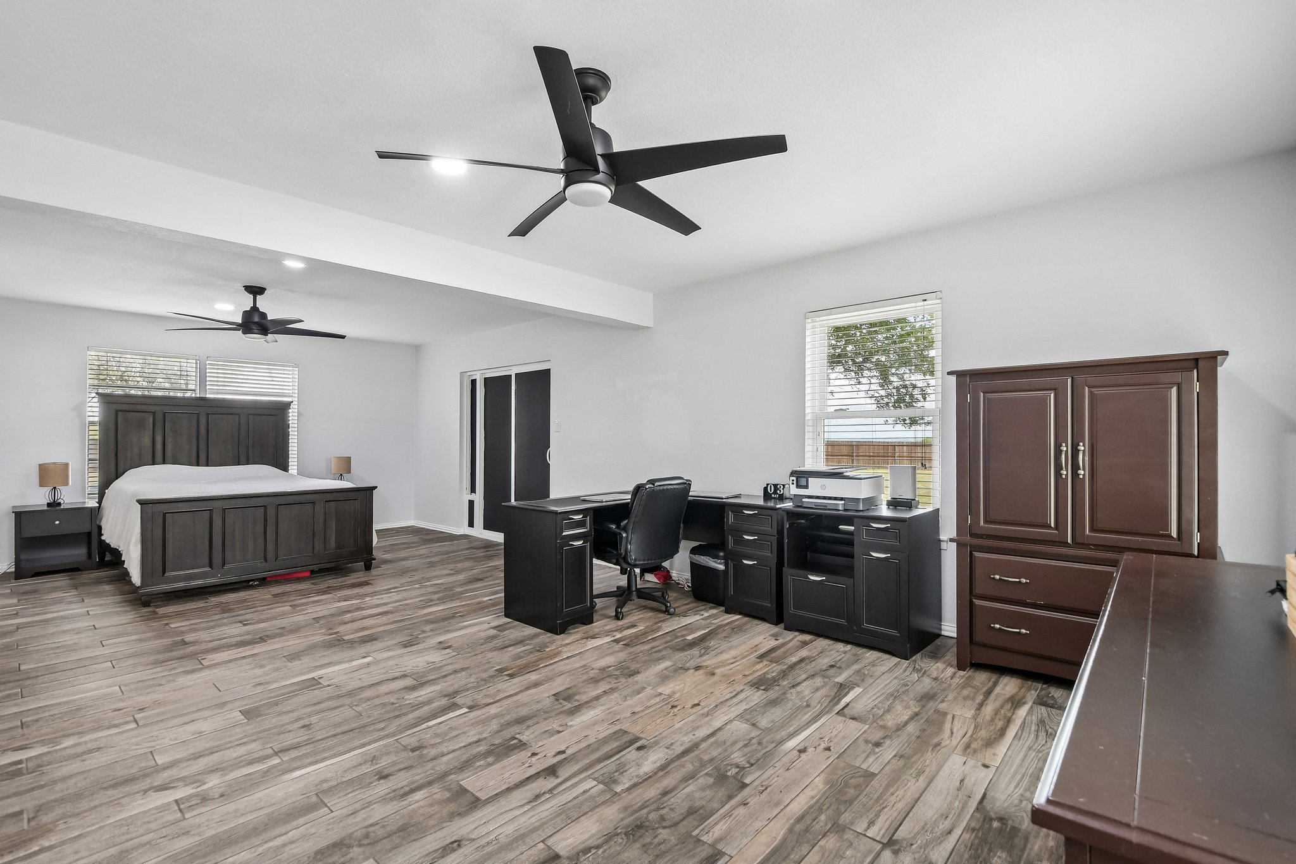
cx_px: 648
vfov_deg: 77.3
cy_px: 432
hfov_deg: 100.4
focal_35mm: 15
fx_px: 540
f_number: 8
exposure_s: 1/20
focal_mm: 10
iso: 400
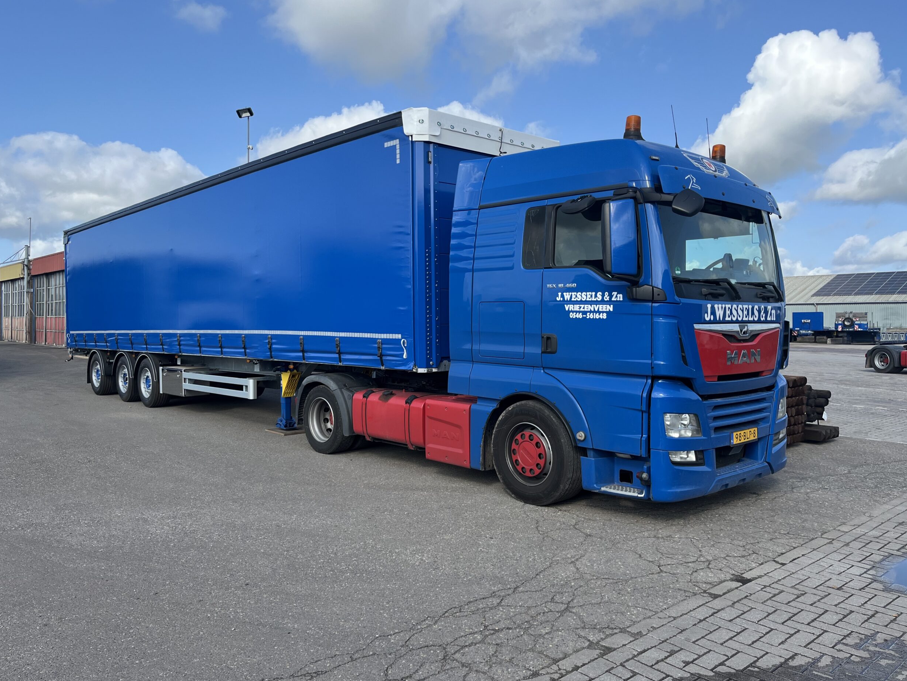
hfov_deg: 65.3
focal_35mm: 27
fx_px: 707
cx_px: 439
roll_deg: -0.8
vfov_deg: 51.4
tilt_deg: +0.5
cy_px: 335
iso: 50
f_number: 1.6
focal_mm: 5.1
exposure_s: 1/2179
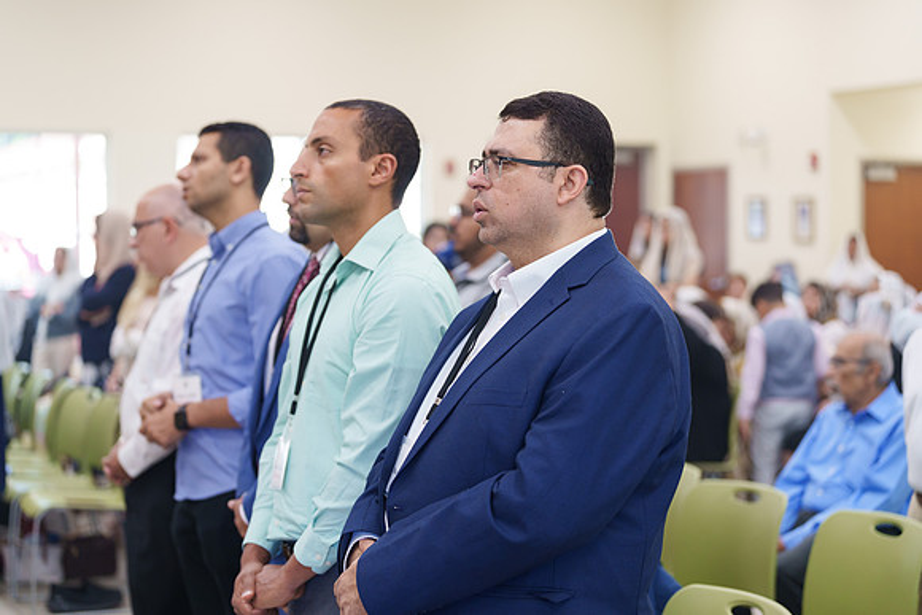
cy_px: 308
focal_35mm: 70
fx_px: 1793
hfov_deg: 28.8
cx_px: 461
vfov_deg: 19.5
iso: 1250
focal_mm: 70
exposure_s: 1/160
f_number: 2.8
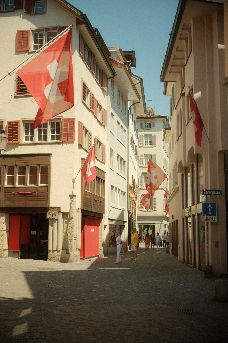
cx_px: 114
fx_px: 389
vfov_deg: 47.4
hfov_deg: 32.6
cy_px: 172
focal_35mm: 41
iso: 640
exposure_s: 1/4000
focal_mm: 27
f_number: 2.8
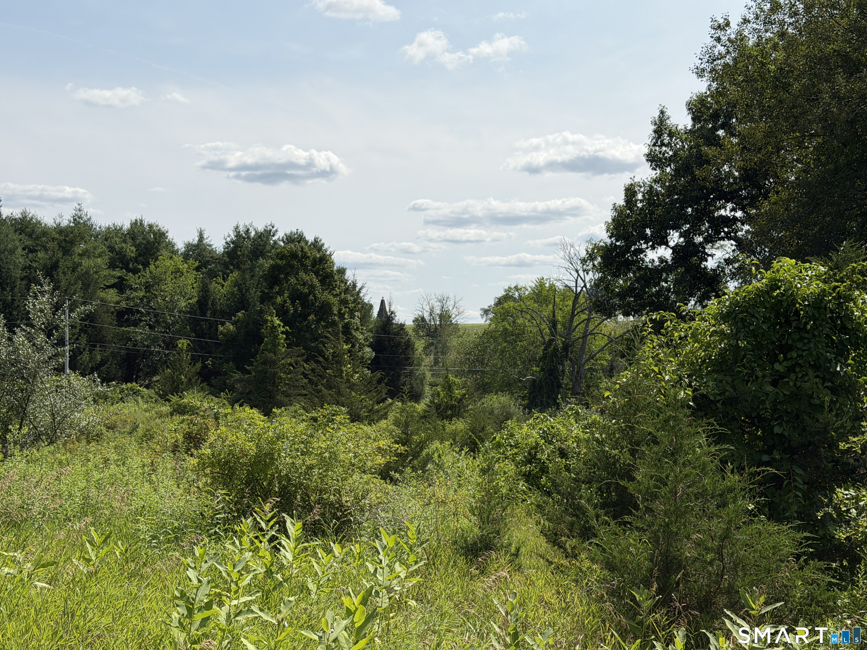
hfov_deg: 39.7
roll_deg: -0.4
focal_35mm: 48
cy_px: 325
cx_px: 434
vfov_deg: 30.3
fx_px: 1202
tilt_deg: +0.3
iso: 64
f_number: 1.78
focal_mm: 6.76
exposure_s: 1/8772
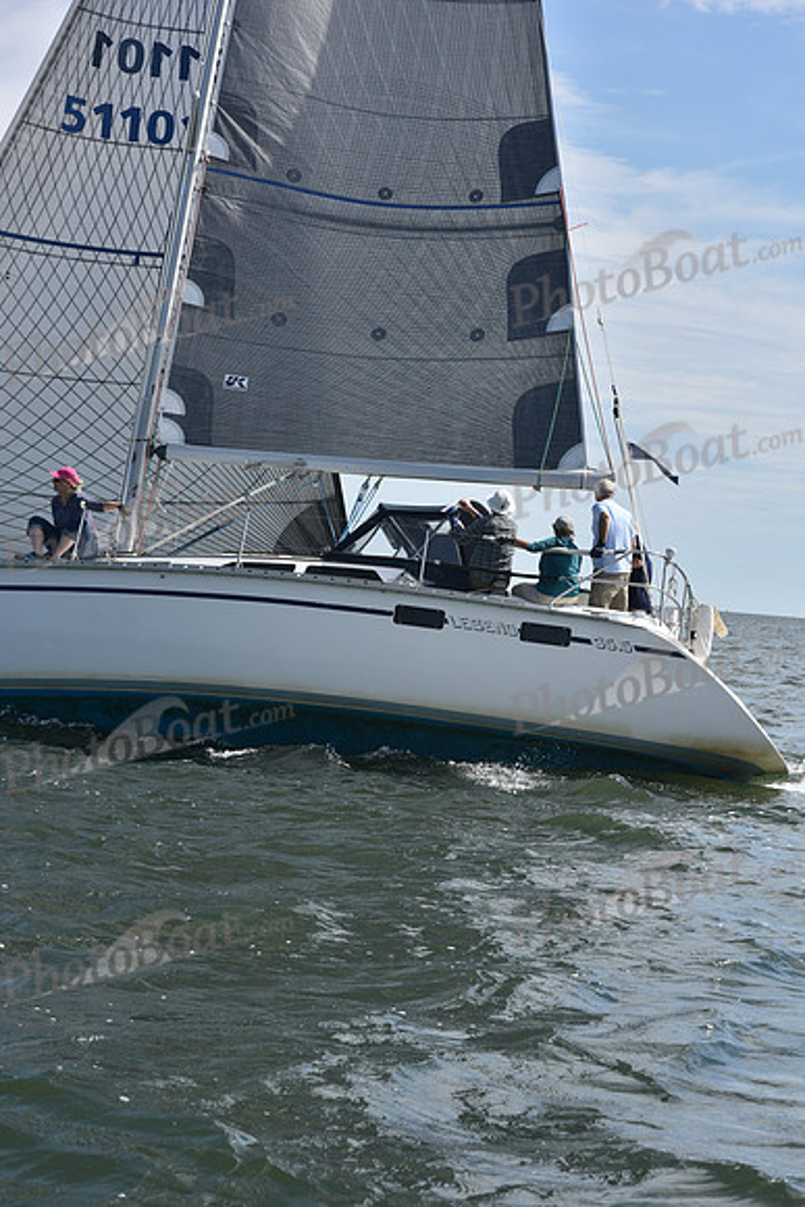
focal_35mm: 86
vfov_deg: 23.6
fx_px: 2883
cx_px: 402
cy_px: 604
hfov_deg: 15.9
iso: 320
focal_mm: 86
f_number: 10
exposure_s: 1/1000
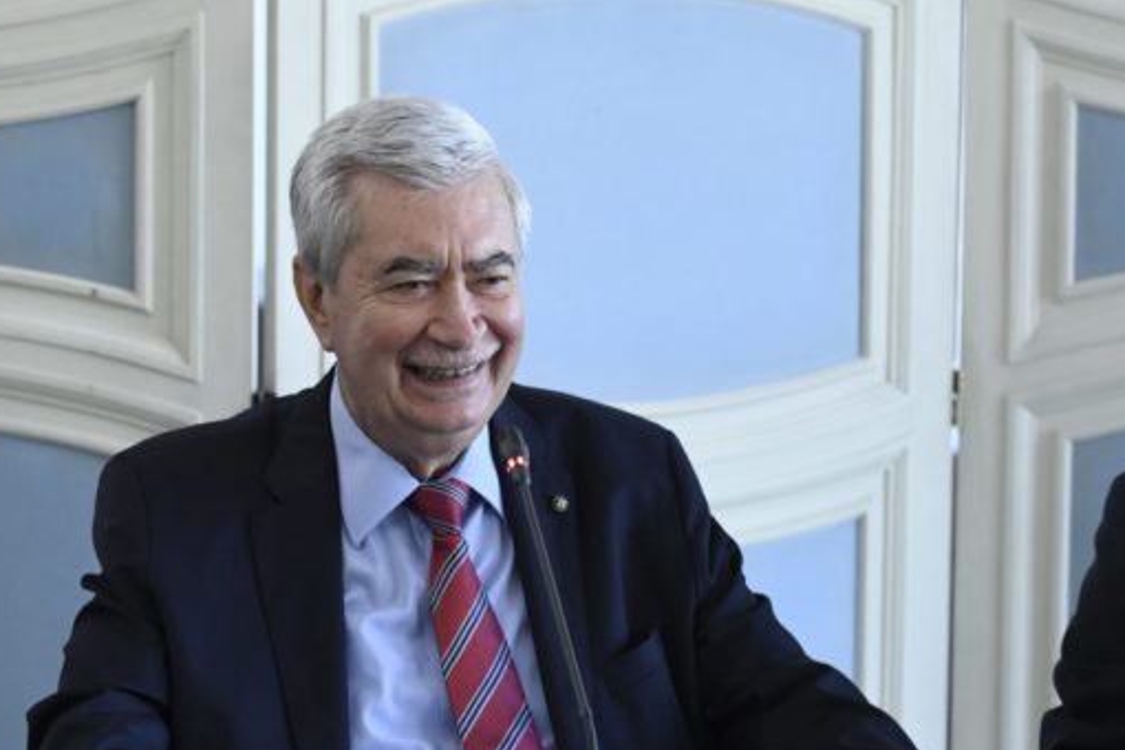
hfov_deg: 11.7
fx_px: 5500
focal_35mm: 176
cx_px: 454
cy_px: 474
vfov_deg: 7.8
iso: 2500
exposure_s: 1/160
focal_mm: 86
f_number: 4
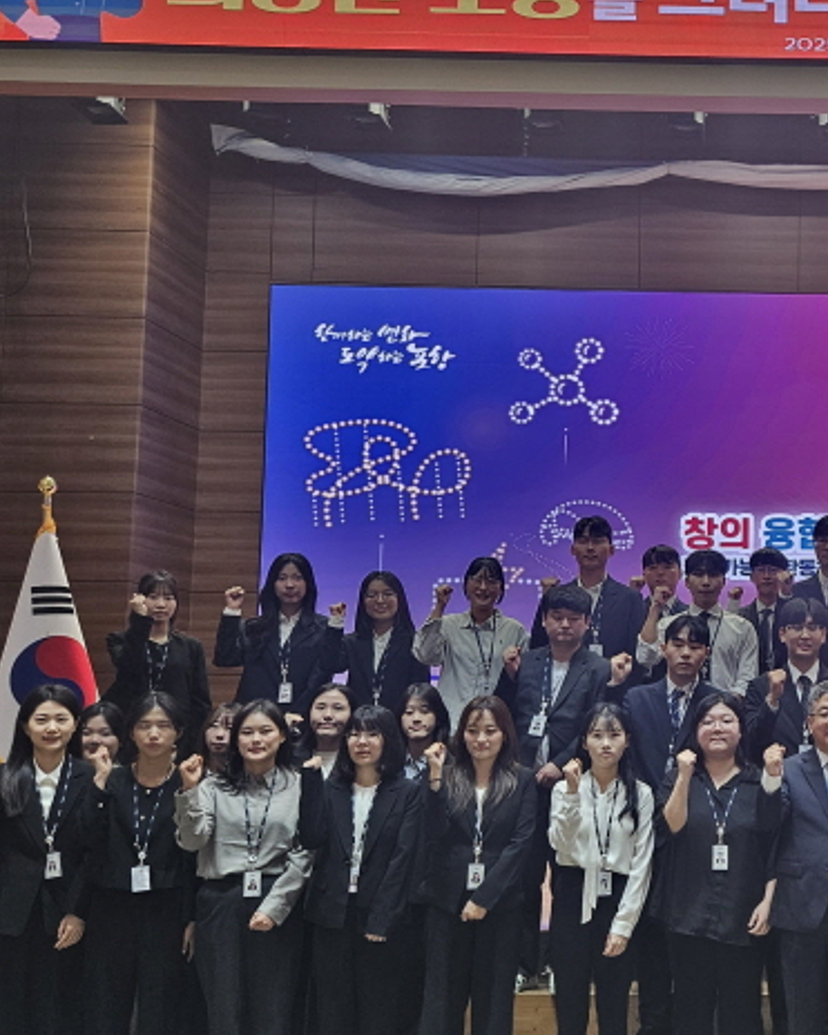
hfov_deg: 30.2
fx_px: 1410
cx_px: 853
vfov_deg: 40.3
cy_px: 575
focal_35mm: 46
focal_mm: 5.4
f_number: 1.8
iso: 160
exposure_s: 1/120
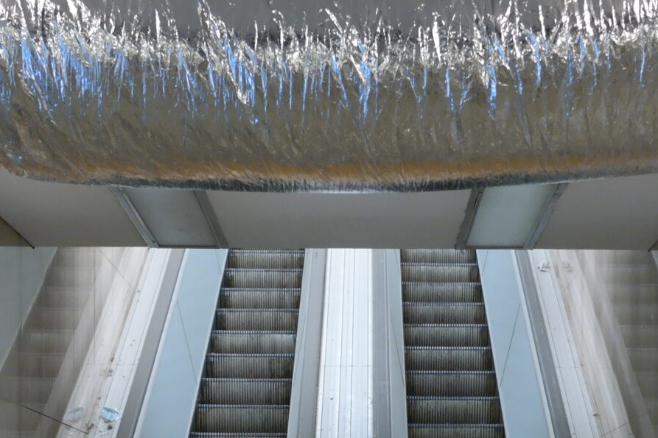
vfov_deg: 15.1
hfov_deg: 23.6
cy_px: 585
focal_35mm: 86
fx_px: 1571
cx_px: 382
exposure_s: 1/40
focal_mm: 20
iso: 800
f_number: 3.5
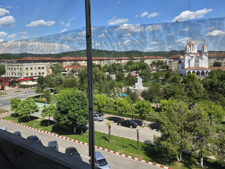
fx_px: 182
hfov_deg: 62.9
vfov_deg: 49.6
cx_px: 90
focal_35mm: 28
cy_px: 74
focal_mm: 6.3
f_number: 1.7
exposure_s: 1/3569
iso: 80
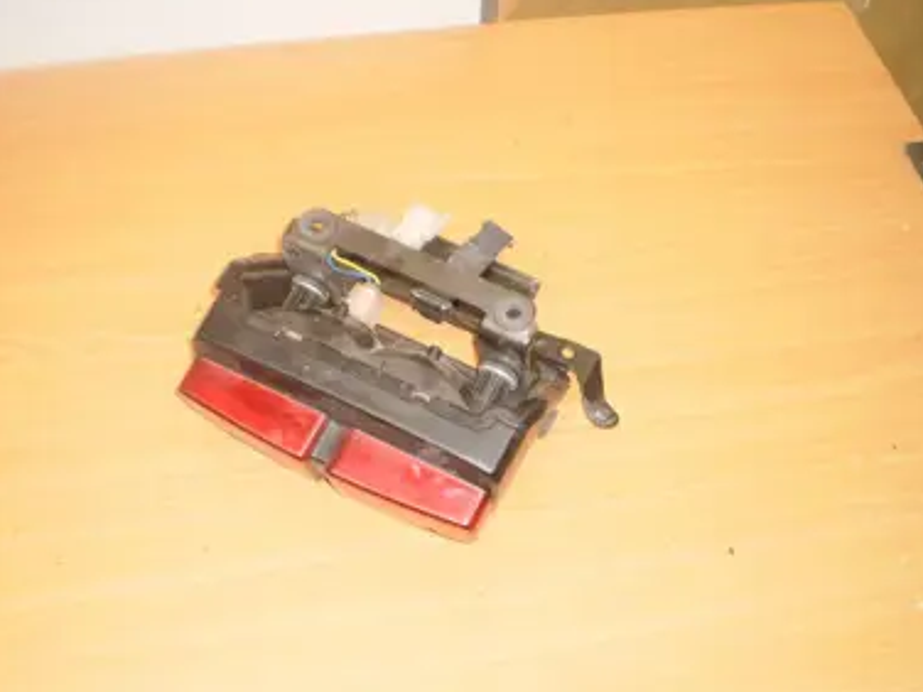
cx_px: 420
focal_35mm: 46
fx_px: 1227
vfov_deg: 31.5
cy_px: 400
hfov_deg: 41.2
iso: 64
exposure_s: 1/80
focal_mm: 6.3
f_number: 3.1
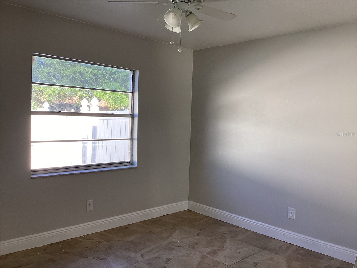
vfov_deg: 45.4
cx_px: 178
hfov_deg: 58.4
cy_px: 134
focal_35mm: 31
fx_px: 320
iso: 25
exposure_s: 1/100
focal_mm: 3.3
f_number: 2.4
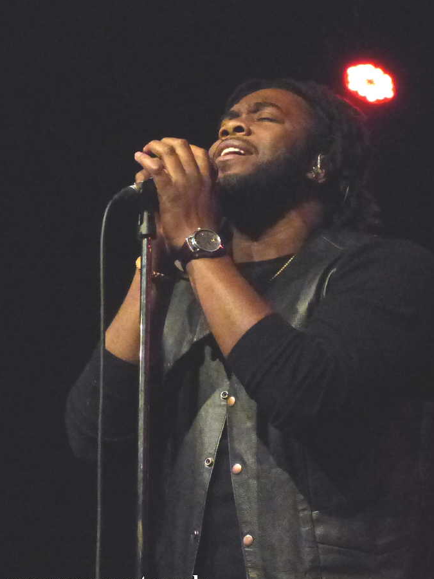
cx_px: 229
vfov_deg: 21.8
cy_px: 281
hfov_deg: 16.4
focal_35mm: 90
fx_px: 1505
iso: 1600
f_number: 2.8
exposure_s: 1/160
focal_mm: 14.5
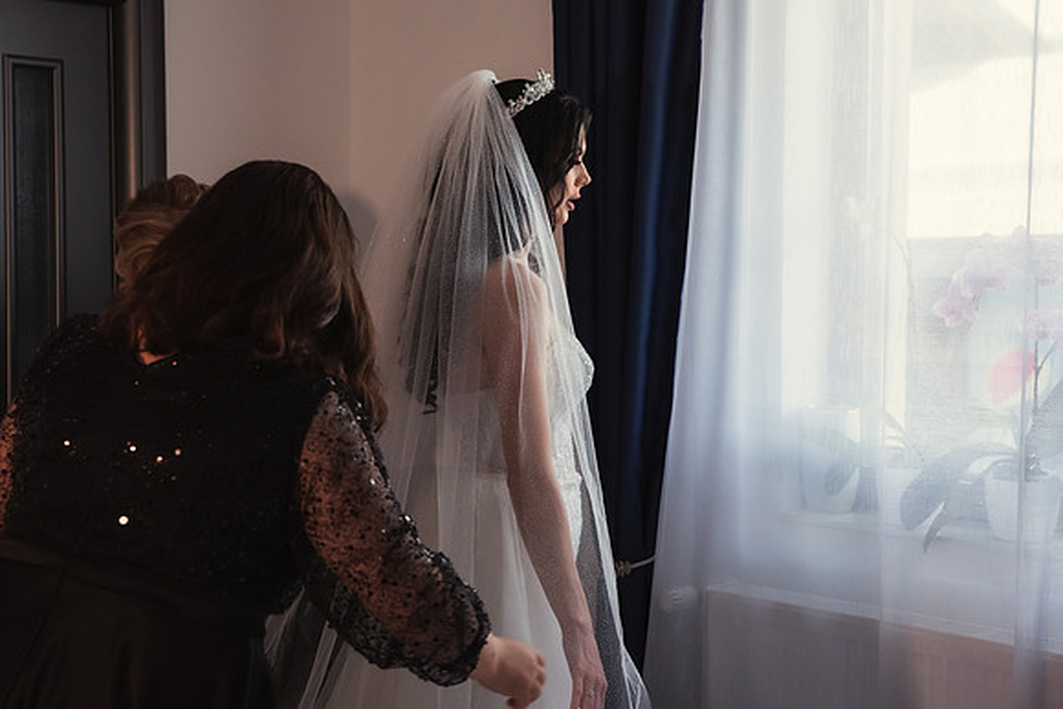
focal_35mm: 65
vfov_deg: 21.0
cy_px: 351
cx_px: 532
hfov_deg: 31.0
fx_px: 1918
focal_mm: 60
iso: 1600
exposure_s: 1/200
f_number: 5
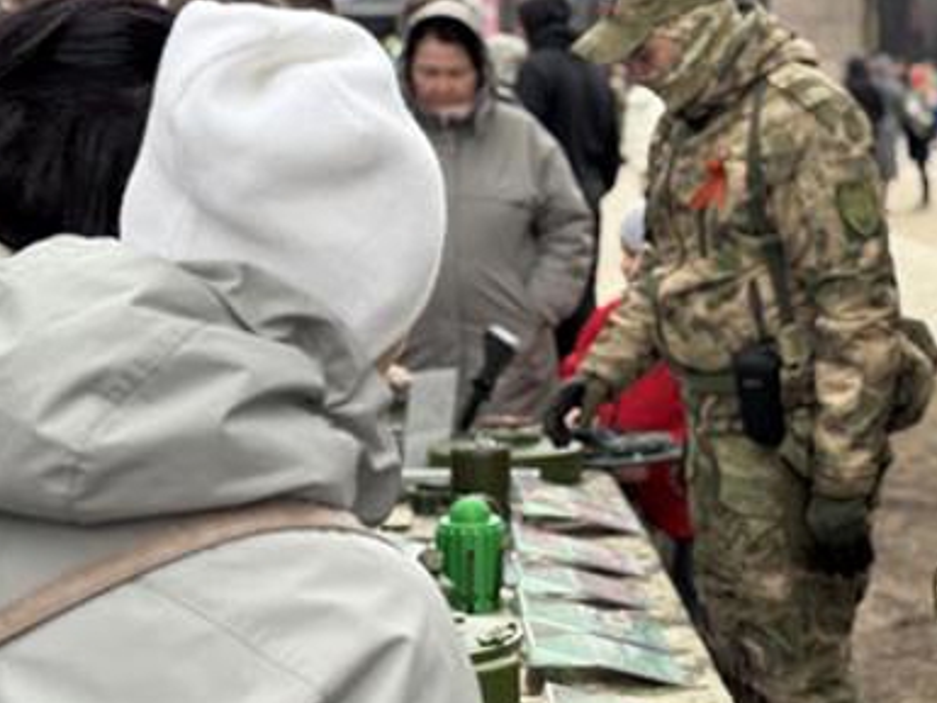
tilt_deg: -4.6
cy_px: 331
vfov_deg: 17.8
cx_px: 750
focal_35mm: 83
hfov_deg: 23.2
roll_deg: +0.6
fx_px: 2247
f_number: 1.78
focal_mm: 6.76
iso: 64
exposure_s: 1/726
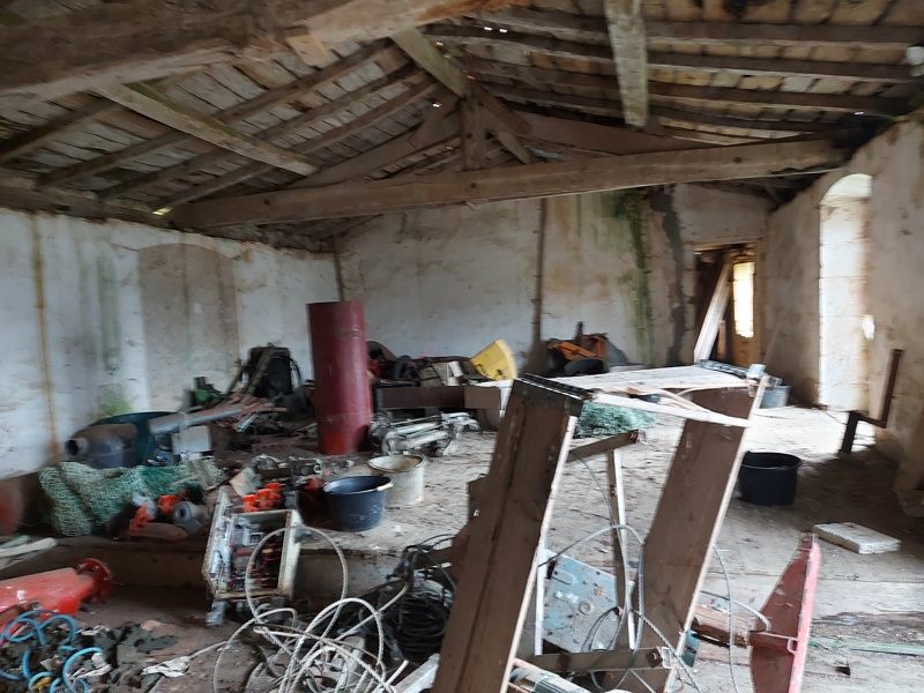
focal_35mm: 24
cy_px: 346
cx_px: 462
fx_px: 641
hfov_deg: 71.6
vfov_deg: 56.8
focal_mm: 5.23
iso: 320
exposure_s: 1/24
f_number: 1.8
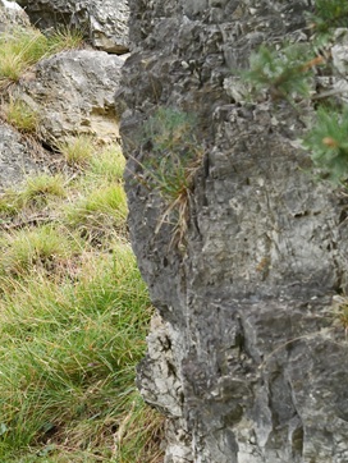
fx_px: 1834
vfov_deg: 14.4
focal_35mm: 137
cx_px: 0
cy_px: 276
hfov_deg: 10.7
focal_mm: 31
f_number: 3.7
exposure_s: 1/80
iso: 160
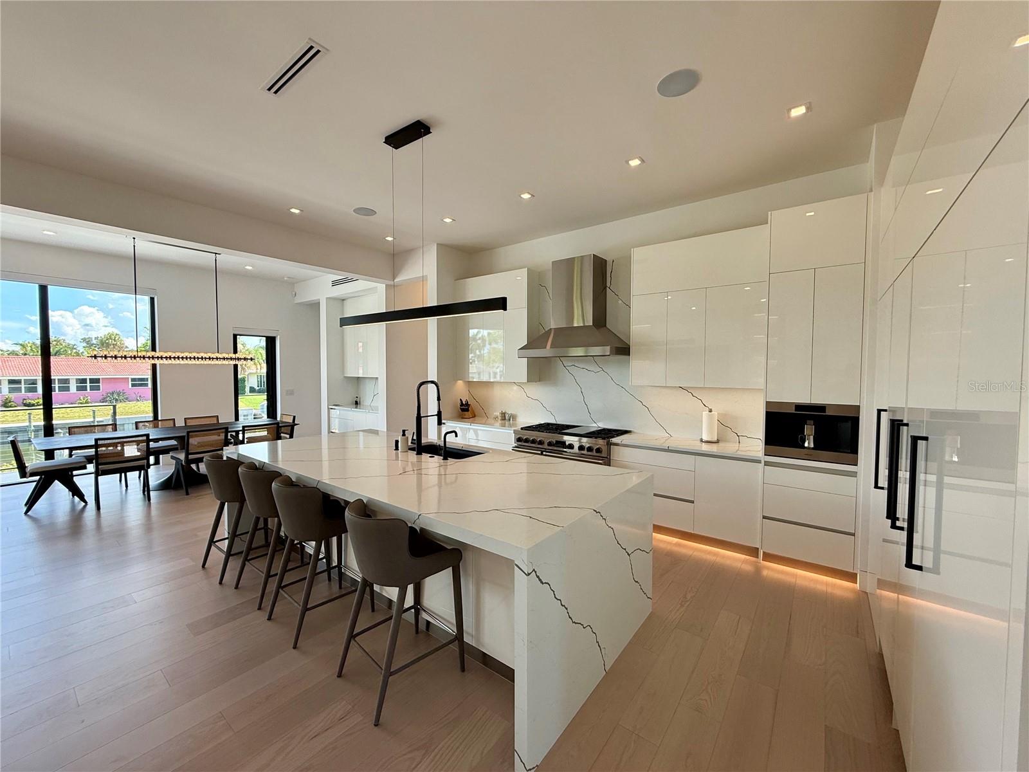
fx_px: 416
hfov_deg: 102.1
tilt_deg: -2.0
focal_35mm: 14
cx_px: 514
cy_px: 386
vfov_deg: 85.7
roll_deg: -0.4
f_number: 2.2
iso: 64
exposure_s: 1/135
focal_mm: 2.22
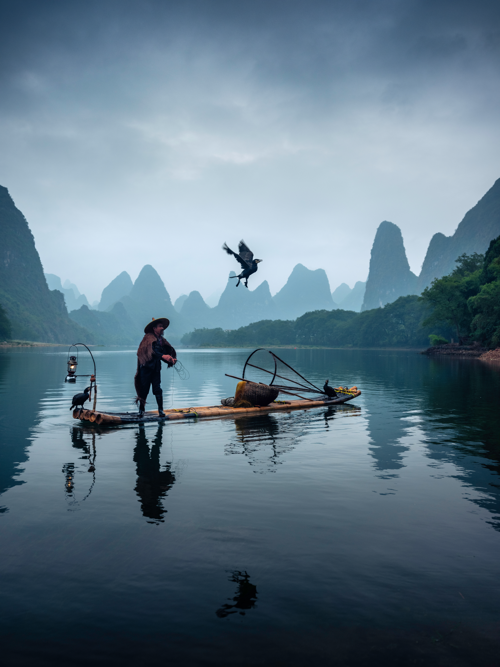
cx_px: 250
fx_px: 655
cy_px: 334
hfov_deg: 41.8
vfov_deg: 54.0
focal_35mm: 34
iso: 250
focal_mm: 42.5
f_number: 4
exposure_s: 1/350
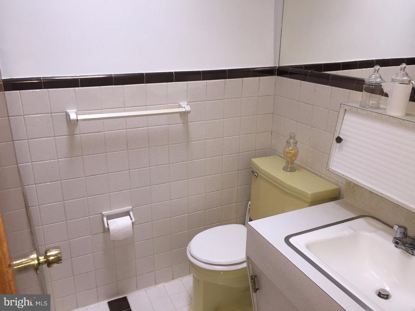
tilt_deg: -19.0
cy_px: 156
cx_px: 208
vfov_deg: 48.2
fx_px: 348
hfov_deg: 61.7
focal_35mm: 29
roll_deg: -0.5
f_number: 2.2
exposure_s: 1/33
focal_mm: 4.15
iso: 80
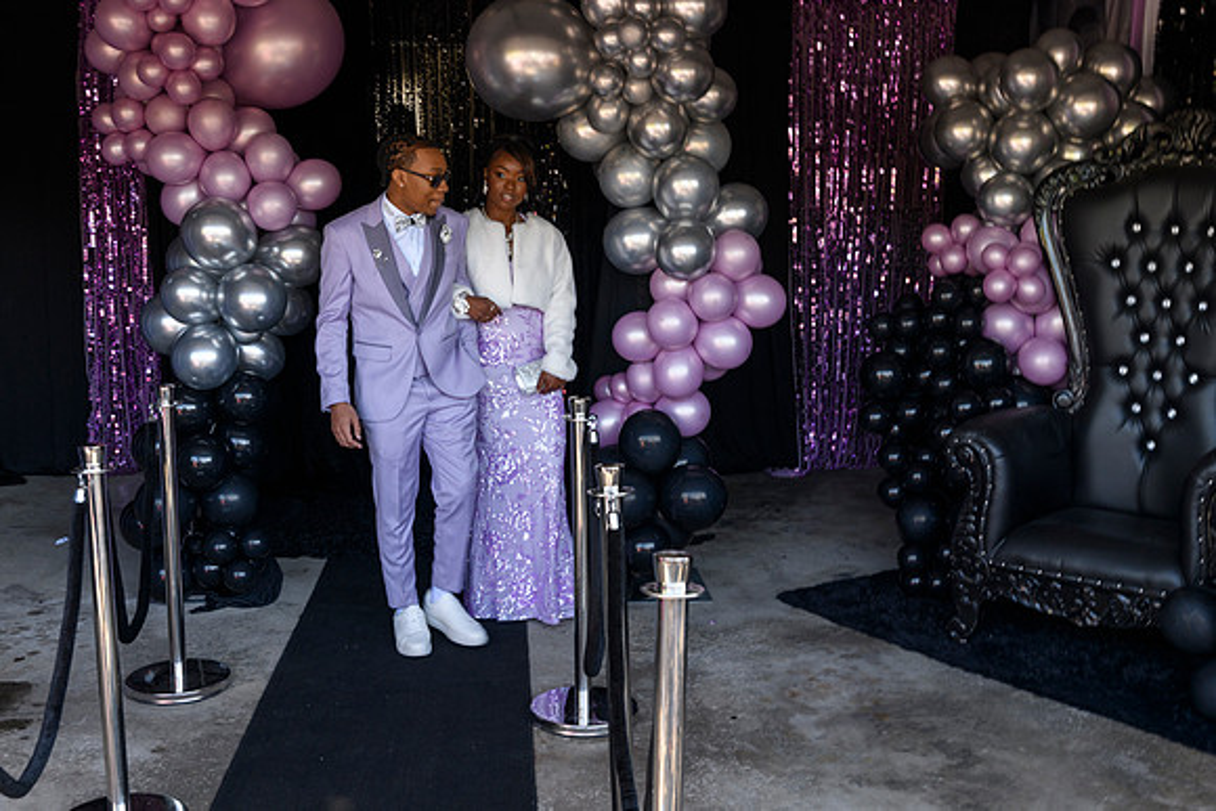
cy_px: 362
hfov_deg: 48.2
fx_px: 1358
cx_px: 564
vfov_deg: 33.2
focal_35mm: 40
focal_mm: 36
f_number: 5.6
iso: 64
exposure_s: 1/60
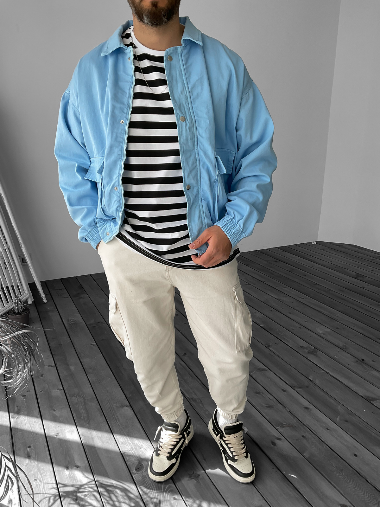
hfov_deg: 48.2
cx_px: 190
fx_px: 424
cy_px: 254
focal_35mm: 29
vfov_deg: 61.7
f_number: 1.8
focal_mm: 3
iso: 16
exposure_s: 1/320
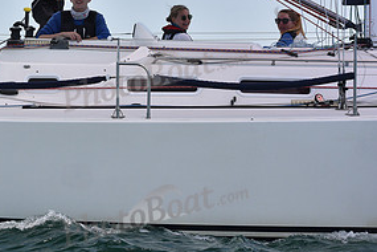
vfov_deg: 8.2
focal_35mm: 167
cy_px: 27
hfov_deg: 12.2
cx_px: -5
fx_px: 1749
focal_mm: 82
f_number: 5.6
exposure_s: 1/800
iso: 400
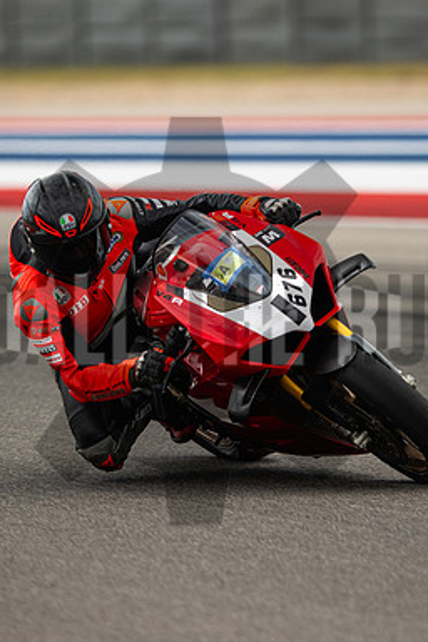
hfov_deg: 3.0
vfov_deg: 4.6
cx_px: 196
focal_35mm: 453
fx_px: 8078
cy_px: 322
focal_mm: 200
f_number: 2
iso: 320
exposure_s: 1/4000
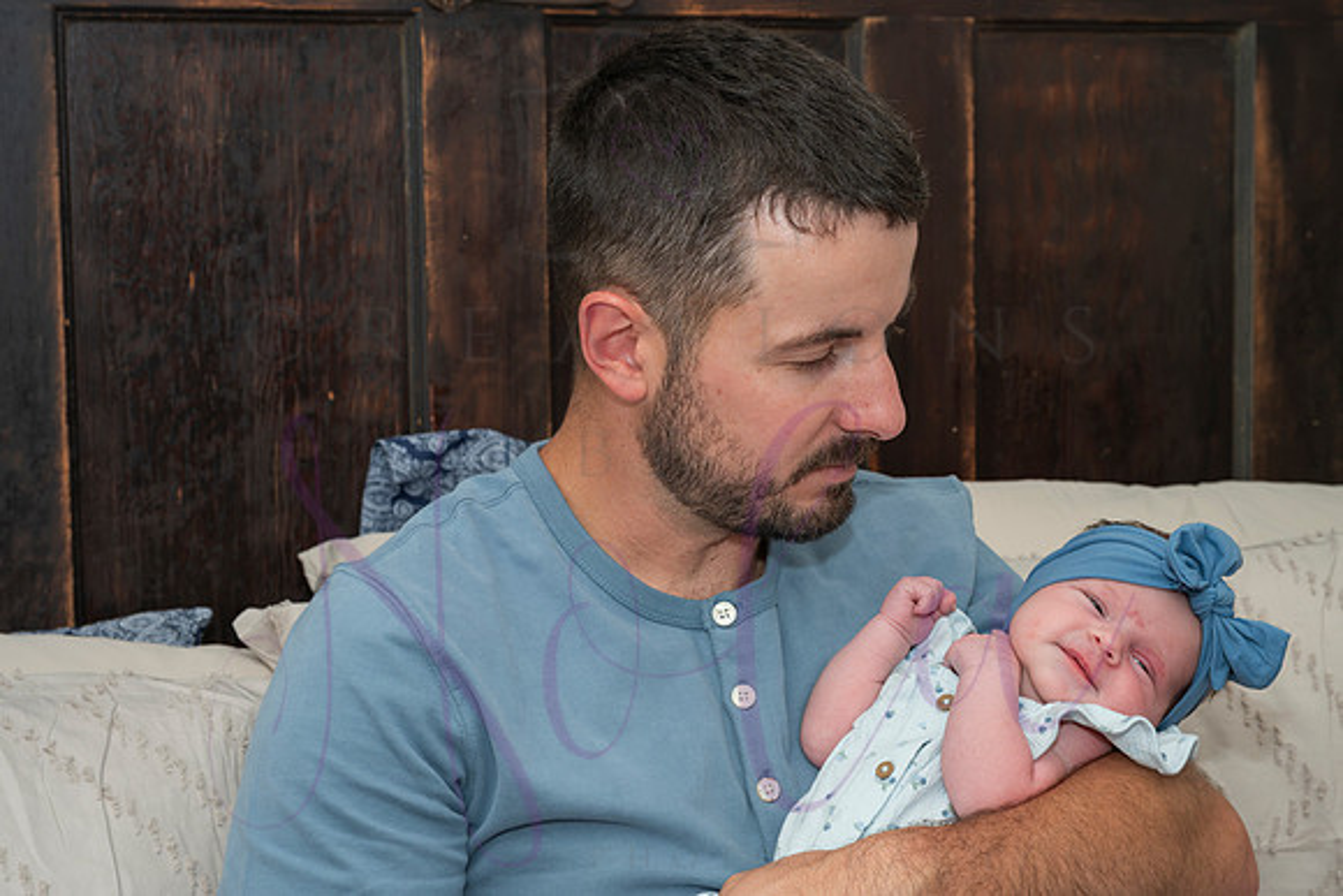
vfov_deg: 19.5
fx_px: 2607
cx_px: 655
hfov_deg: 28.9
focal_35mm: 70
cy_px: 437
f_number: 9
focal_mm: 67
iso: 800
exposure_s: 1/320
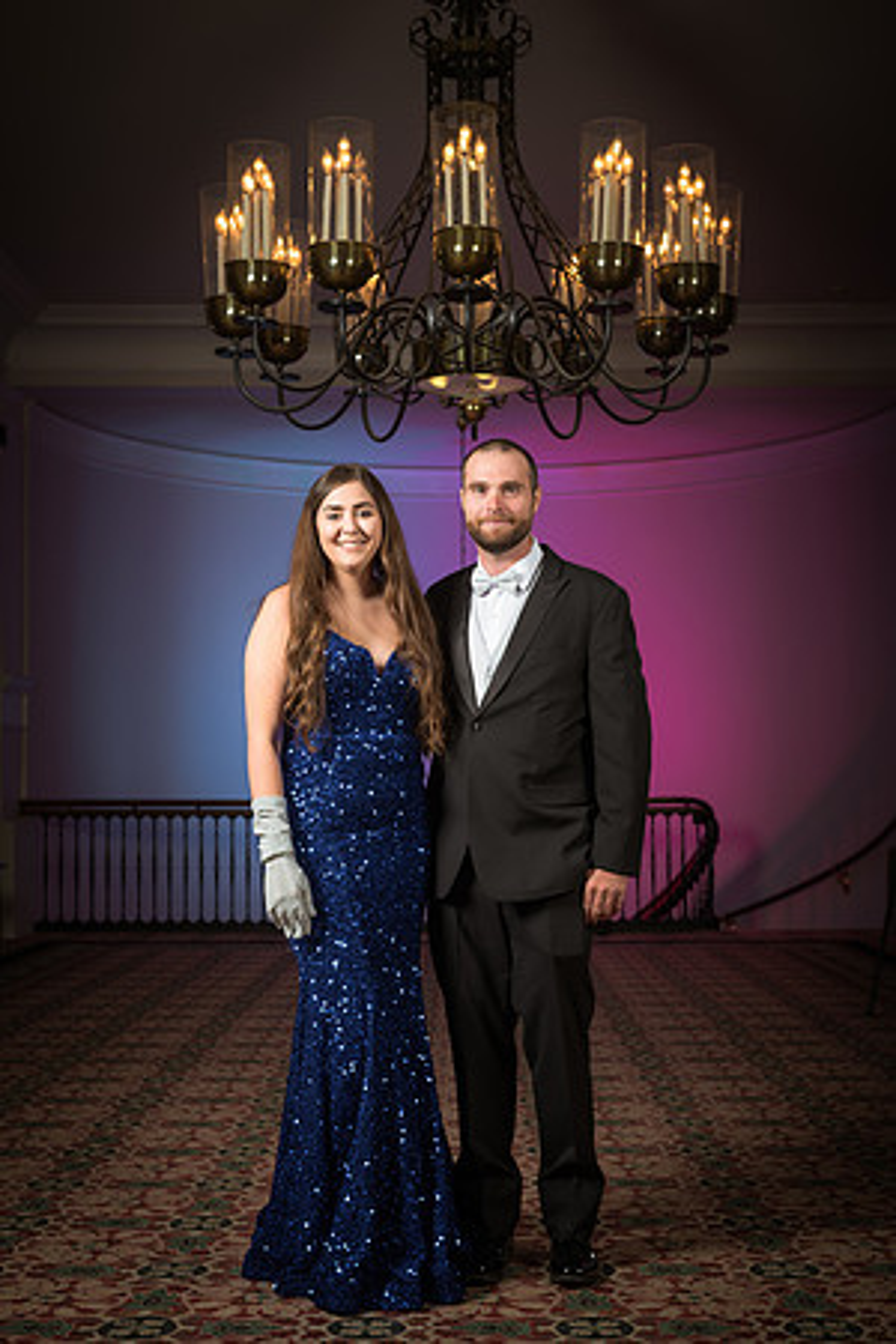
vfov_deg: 39.6
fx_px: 1867
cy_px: 672
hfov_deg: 27.0
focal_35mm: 50
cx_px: 448
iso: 100
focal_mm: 50
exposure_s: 1/160
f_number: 5.6
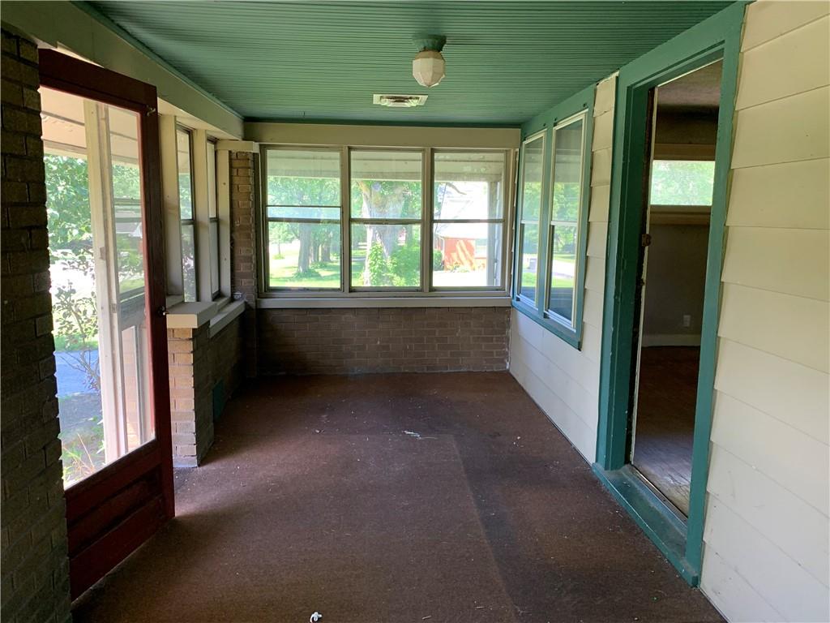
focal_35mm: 26
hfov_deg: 67.3
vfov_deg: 53.1
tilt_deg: -7.4
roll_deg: -1.1
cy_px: 312
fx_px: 623
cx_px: 415
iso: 100
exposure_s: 1/109
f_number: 1.8
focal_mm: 4.25
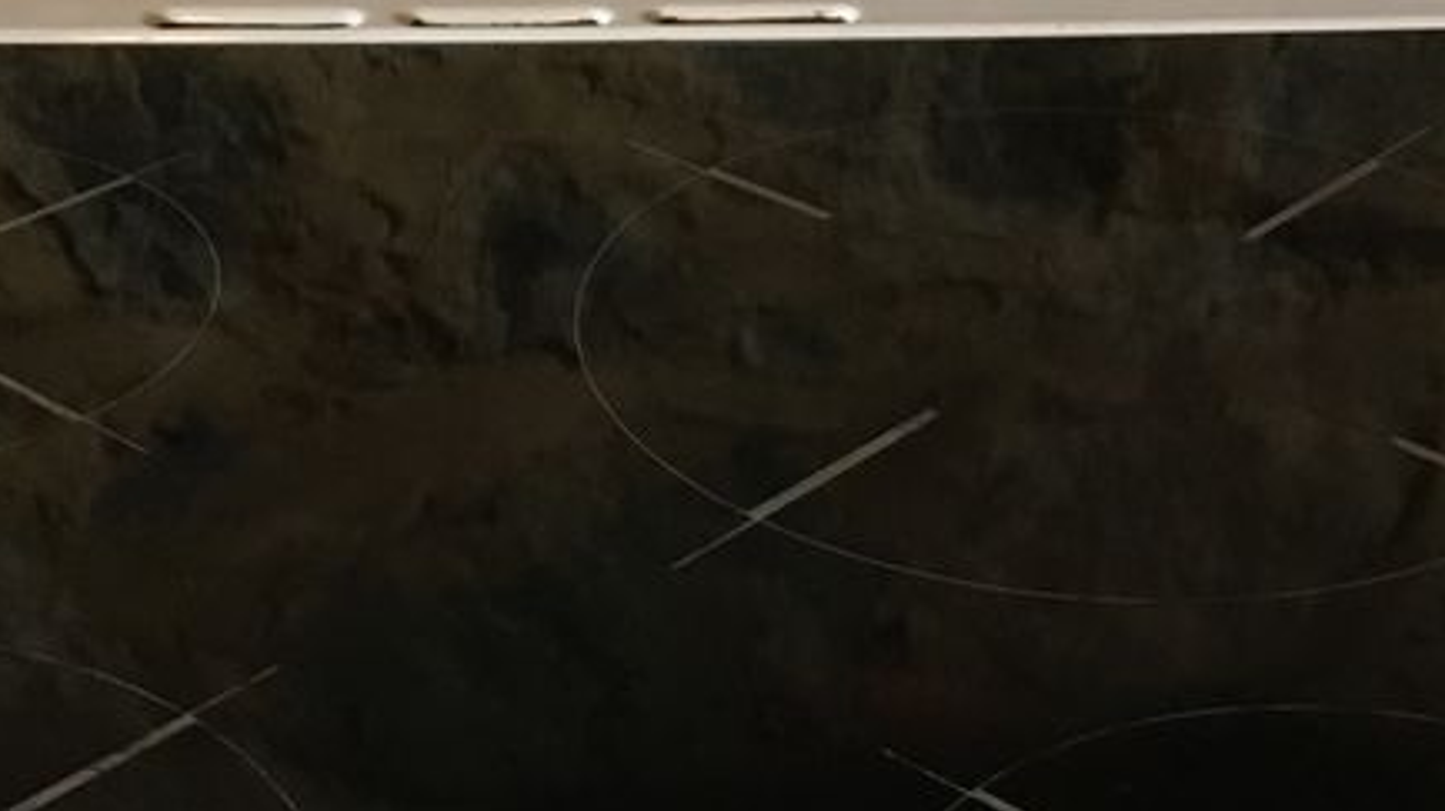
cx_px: 691
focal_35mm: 73
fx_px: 2795
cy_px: 1168
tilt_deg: -42.3
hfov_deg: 29.0
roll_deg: -2.7
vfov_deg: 15.4
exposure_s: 1/17
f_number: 2.2
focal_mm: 4.15
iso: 200
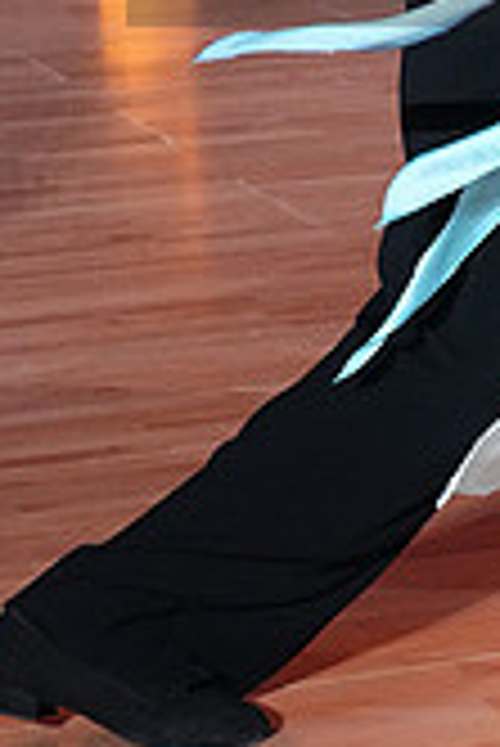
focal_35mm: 154
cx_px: 750
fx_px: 3201
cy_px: -122
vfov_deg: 13.0
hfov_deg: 8.7
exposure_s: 1/400
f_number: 5.6
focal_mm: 44
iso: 5000
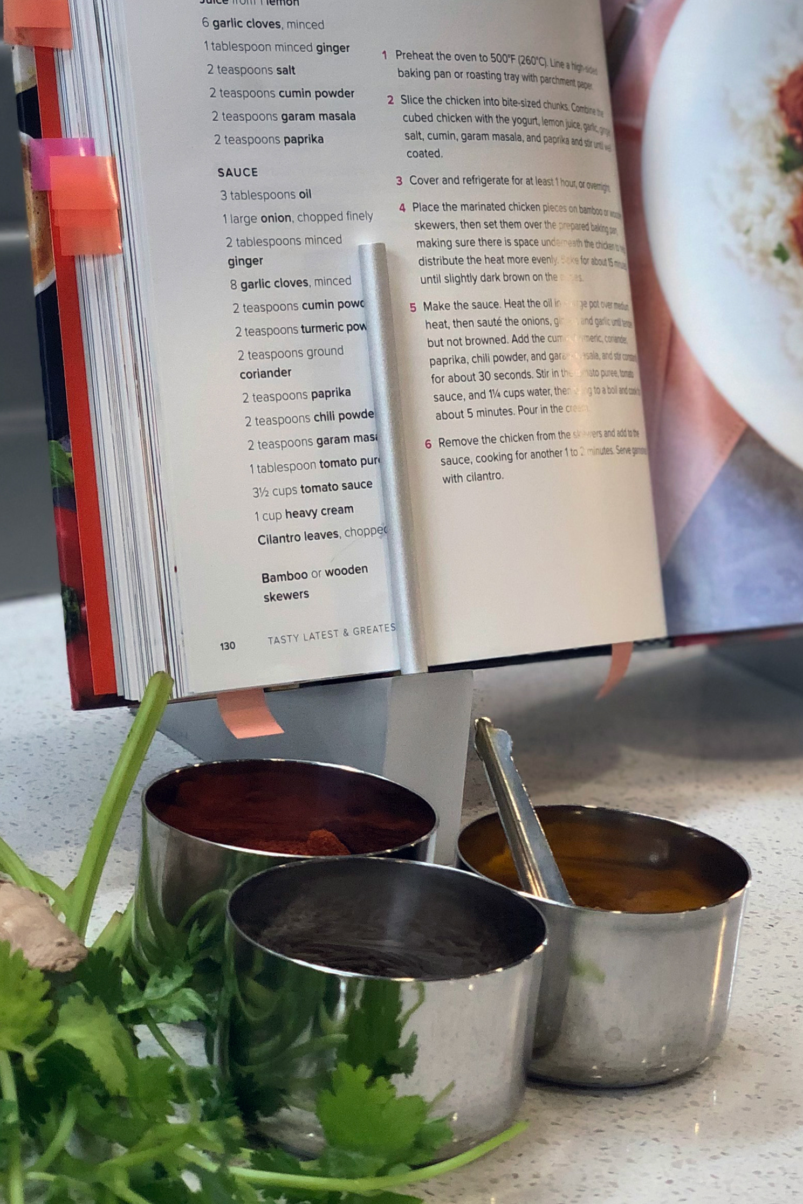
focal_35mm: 93
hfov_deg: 14.6
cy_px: 437
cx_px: 717
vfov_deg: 21.9
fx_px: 3111
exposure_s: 1/60
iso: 64
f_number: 2.4
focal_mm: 6
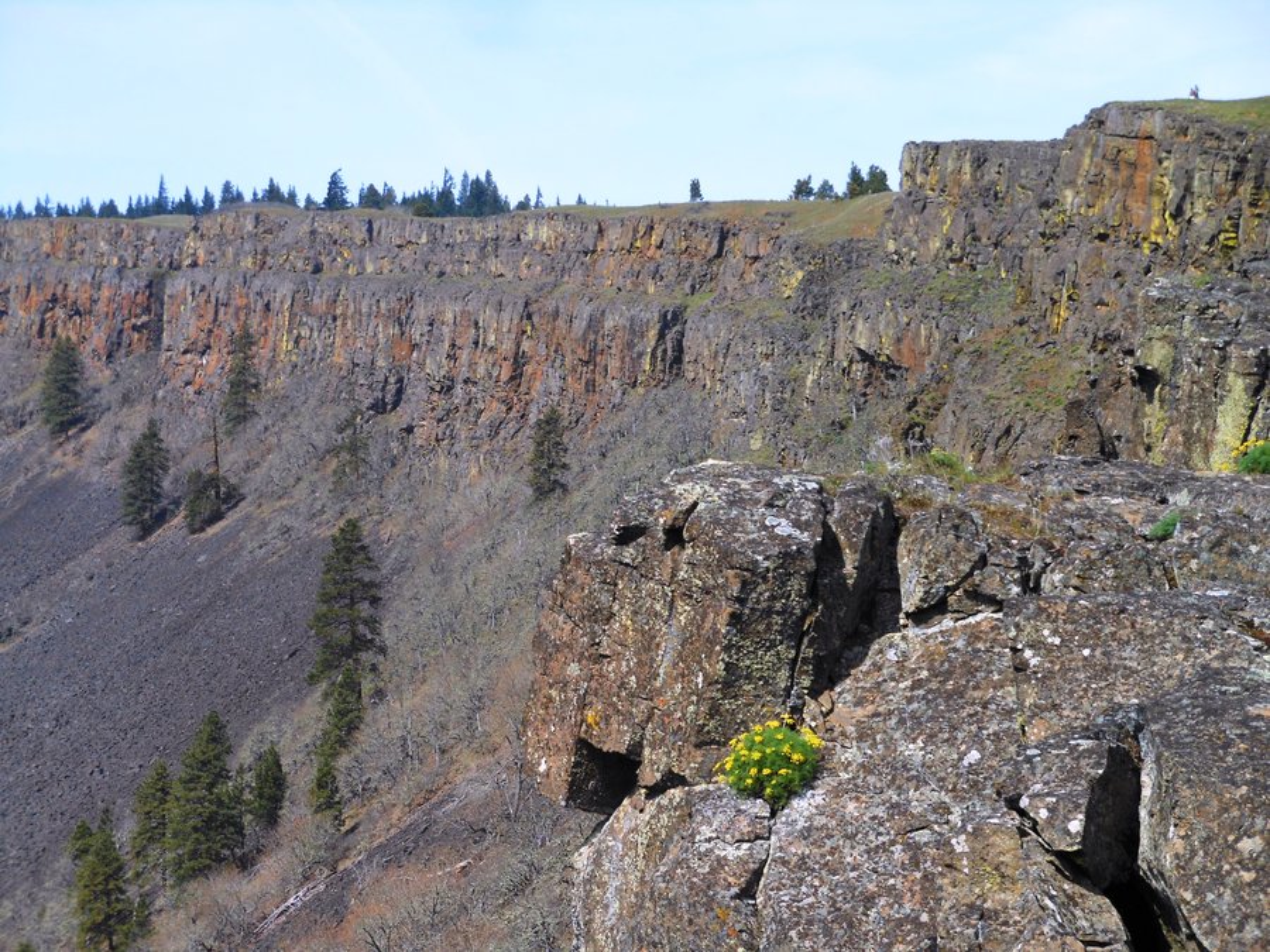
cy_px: 476
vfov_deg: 15.1
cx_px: 635
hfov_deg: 20.0
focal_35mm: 98
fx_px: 3595
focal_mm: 17.5
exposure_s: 1/640
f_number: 4.7
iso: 80
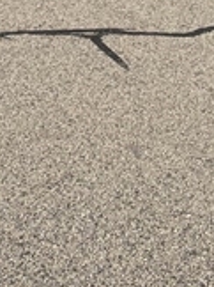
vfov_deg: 14.7
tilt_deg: -3.2
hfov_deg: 12.6
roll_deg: -2.4
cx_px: -51
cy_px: -264
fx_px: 942
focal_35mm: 114
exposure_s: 1/4405
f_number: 1.78
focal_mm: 6.76
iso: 80
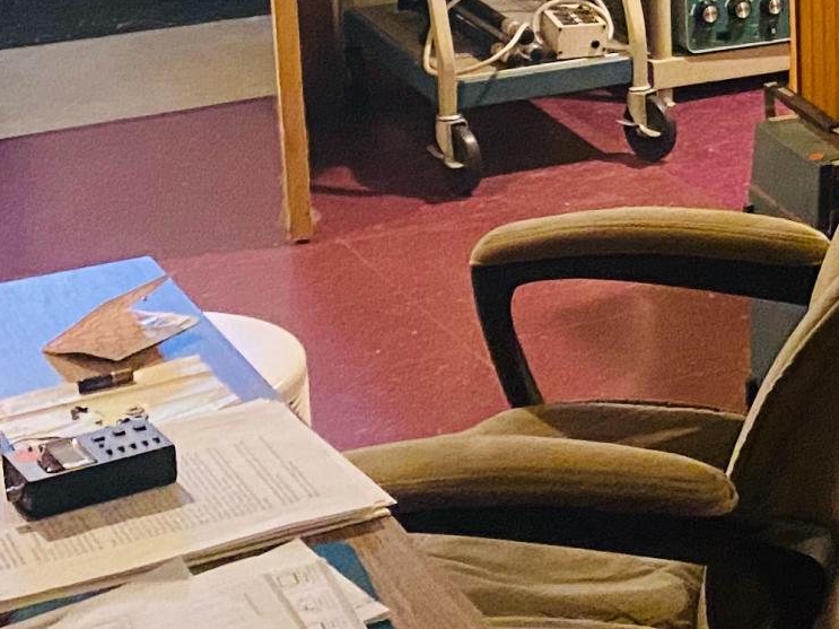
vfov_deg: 13.7
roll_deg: +0.7
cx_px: 1225
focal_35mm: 105
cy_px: -124
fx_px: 2545
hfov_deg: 17.1
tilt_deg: -9.0
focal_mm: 4.25
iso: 640
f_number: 1.8
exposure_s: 1/30
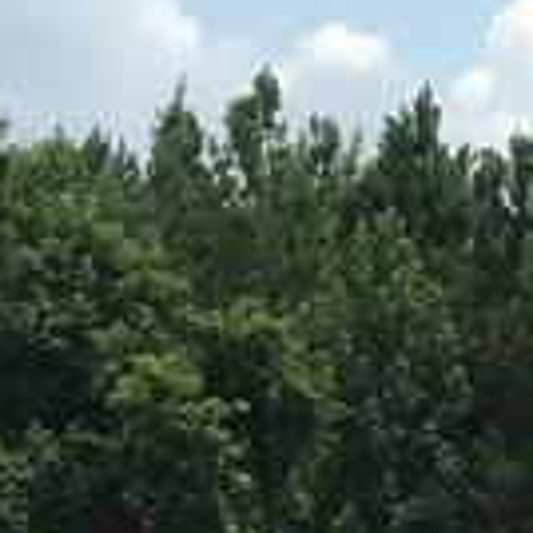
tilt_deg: -1.6
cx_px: 537
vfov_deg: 4.5
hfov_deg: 4.5
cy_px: 1066
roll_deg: +0.3
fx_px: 6707
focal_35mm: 385
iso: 20
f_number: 2.8
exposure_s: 1/997
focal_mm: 6.6
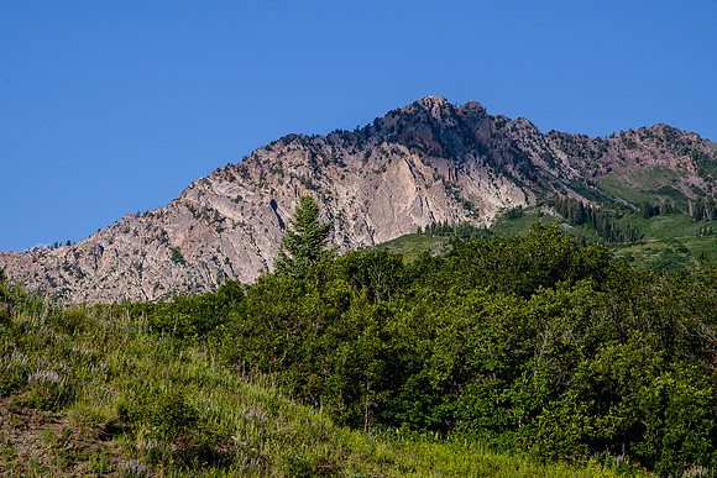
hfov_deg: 14.4
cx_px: 293
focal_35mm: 142
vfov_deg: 9.7
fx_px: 2827
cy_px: 195
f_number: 8
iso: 200
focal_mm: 120
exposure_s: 1/500
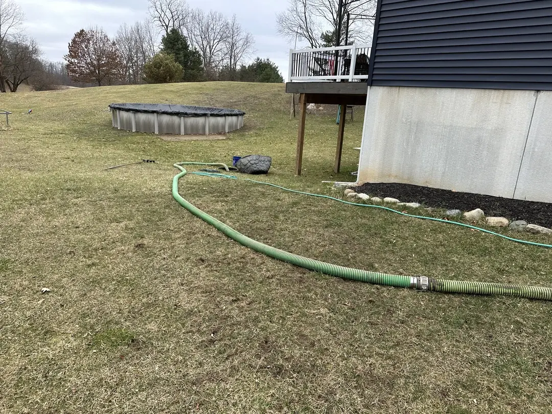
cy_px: 207
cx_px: 276
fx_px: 383
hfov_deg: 71.6
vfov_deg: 56.8
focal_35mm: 24
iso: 80
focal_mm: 6.9
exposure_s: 1/816
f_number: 1.8
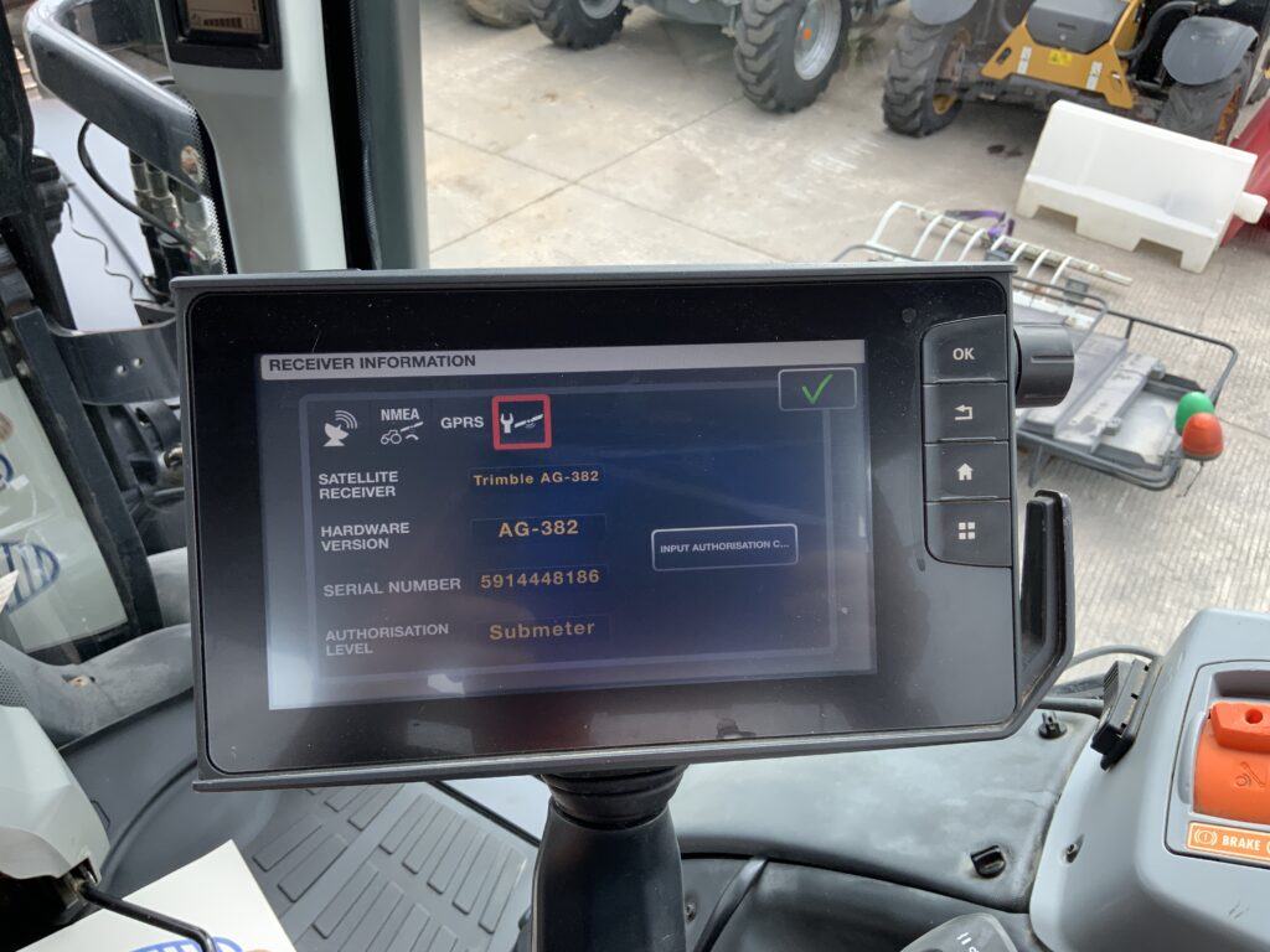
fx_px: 1064
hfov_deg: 61.7
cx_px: 635
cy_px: 476
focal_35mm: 29
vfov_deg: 48.2
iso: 16
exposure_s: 1/238
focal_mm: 3
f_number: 1.8
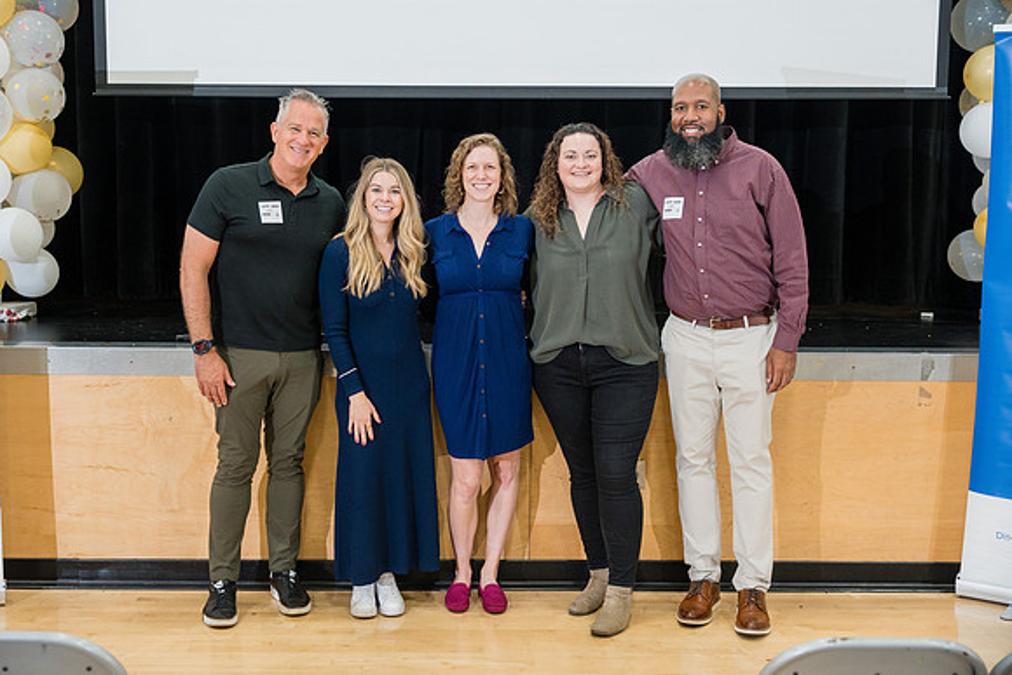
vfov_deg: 28.9
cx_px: 476
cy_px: 321
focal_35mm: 47
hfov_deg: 42.3
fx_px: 1309
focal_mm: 43.9
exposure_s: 1/250
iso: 1600
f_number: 2.8
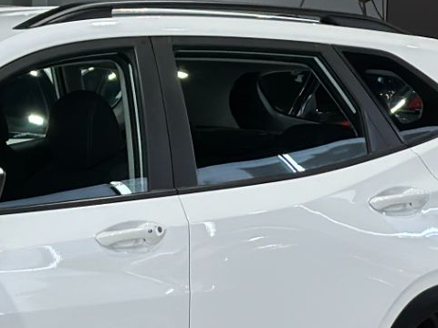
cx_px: -140
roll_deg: -0.2
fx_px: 2429
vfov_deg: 7.7
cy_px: 311
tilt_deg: -6.5
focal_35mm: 192
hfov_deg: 10.1
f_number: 1.78
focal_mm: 6.86
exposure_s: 1/120
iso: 100
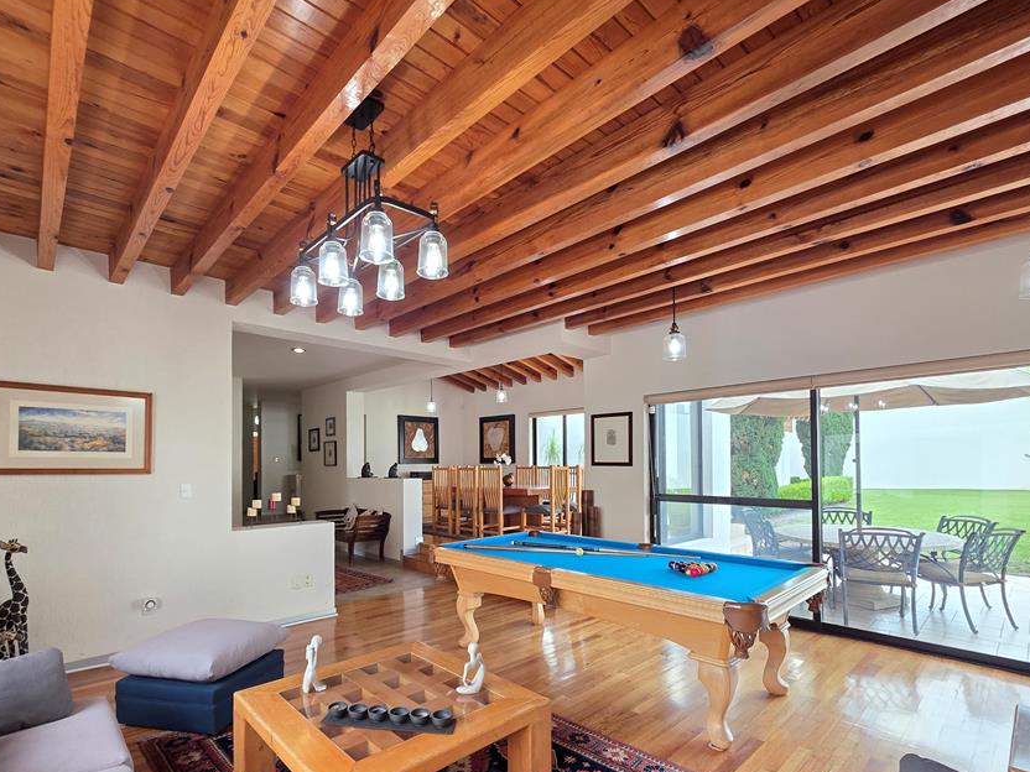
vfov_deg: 77.2
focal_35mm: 16
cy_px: 464
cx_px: 464
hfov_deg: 94.2
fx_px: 476
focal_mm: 2.2
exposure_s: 1/120
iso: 200
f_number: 1.9
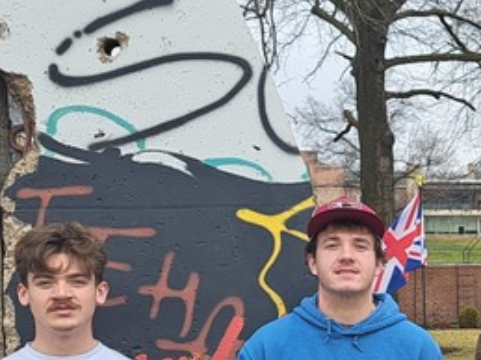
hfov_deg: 18.8
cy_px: 336
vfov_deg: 15.3
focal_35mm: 95
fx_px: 1319
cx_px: 663
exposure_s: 1/419
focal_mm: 5.23
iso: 50
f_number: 1.8
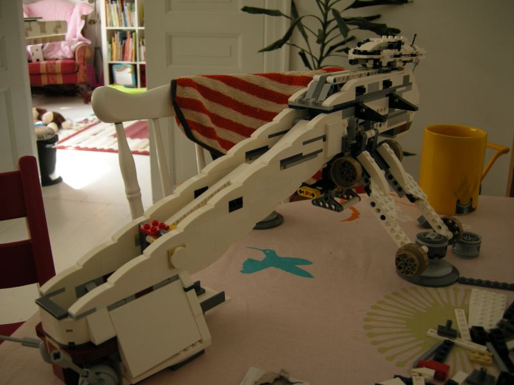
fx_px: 535
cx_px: 257
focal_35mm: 36
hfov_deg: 51.4
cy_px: 192
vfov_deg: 39.7
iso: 65
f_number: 2.7
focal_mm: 7.5
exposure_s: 1/59.5
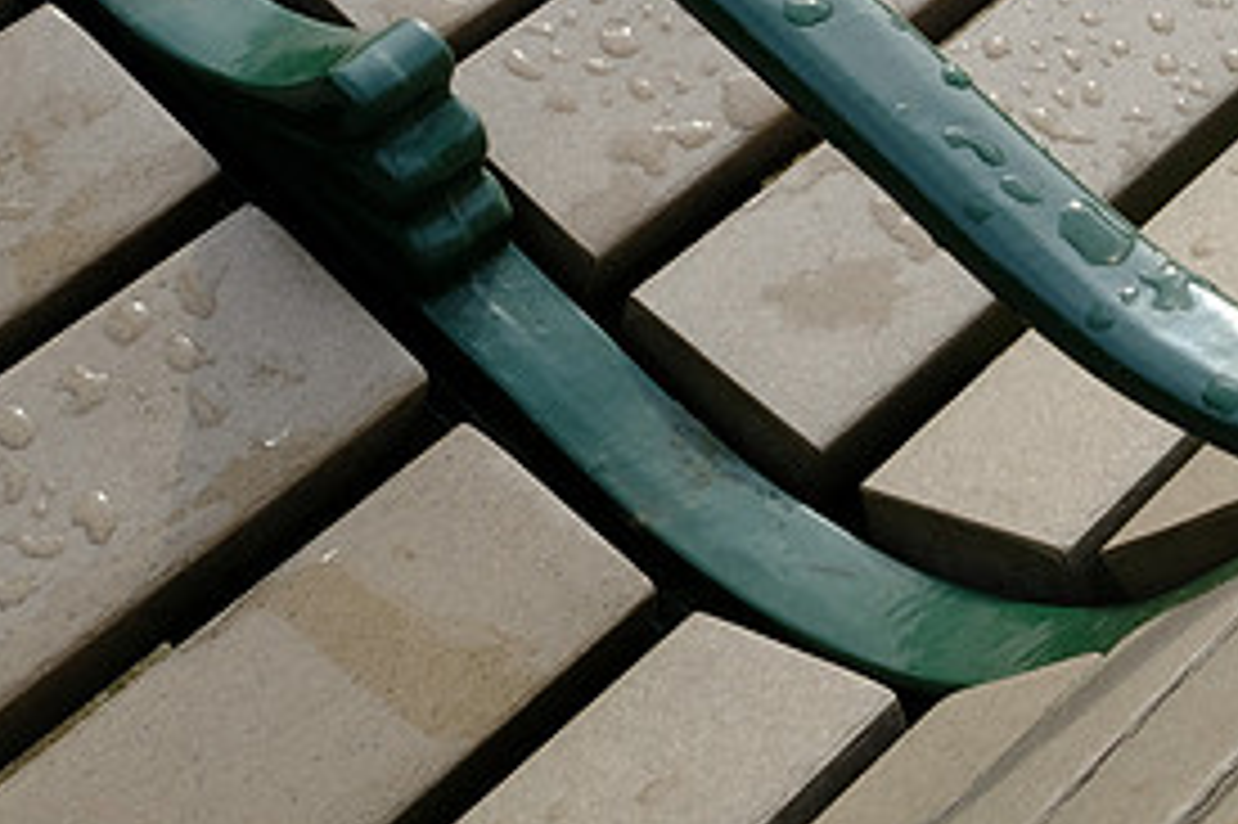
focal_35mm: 95
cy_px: 47
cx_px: 900
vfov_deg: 14.2
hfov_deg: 21.3
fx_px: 3265
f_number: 22
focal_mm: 30.2
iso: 400
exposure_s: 1/45
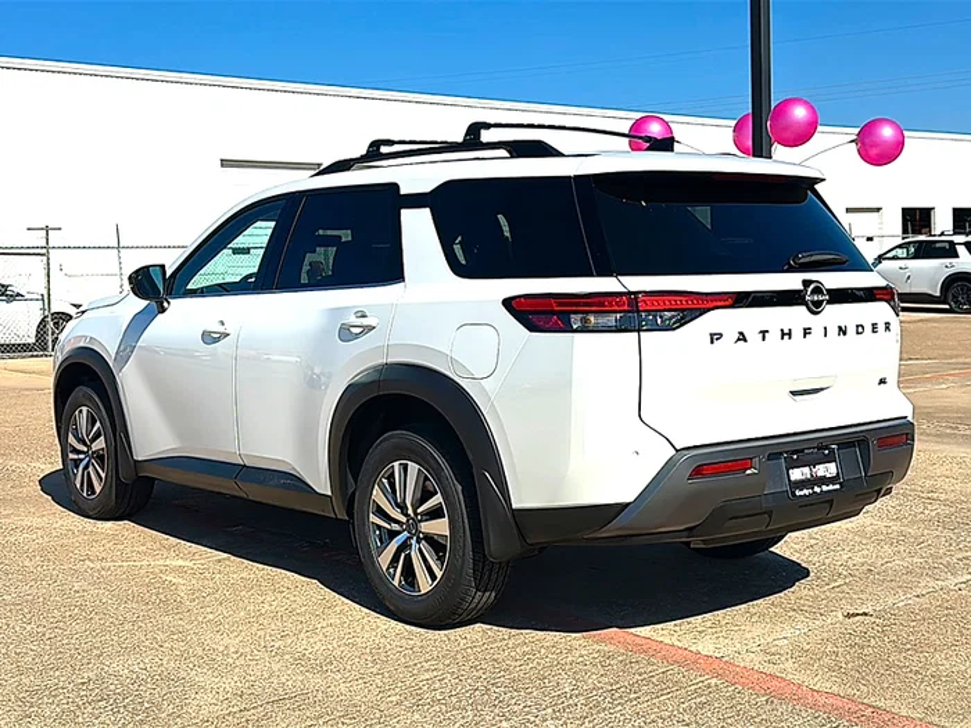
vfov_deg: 38.7
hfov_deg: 50.1
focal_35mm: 37
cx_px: 486
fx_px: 1038
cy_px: 364
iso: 80
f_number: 1.78
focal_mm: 6.86
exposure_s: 1/10989
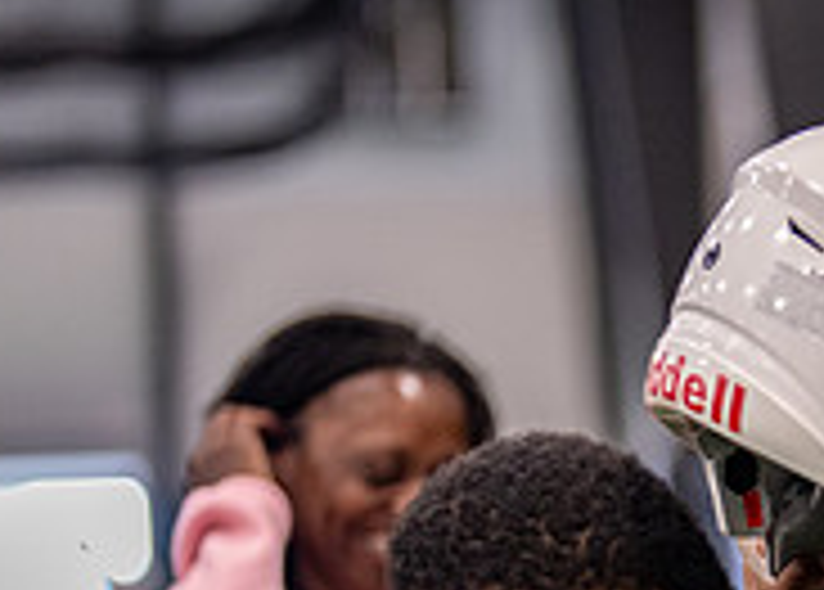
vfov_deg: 8.5
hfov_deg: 11.8
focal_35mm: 166
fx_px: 3888
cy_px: 820
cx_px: 1037
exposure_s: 1/1000
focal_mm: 50
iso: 2000
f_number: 1.2
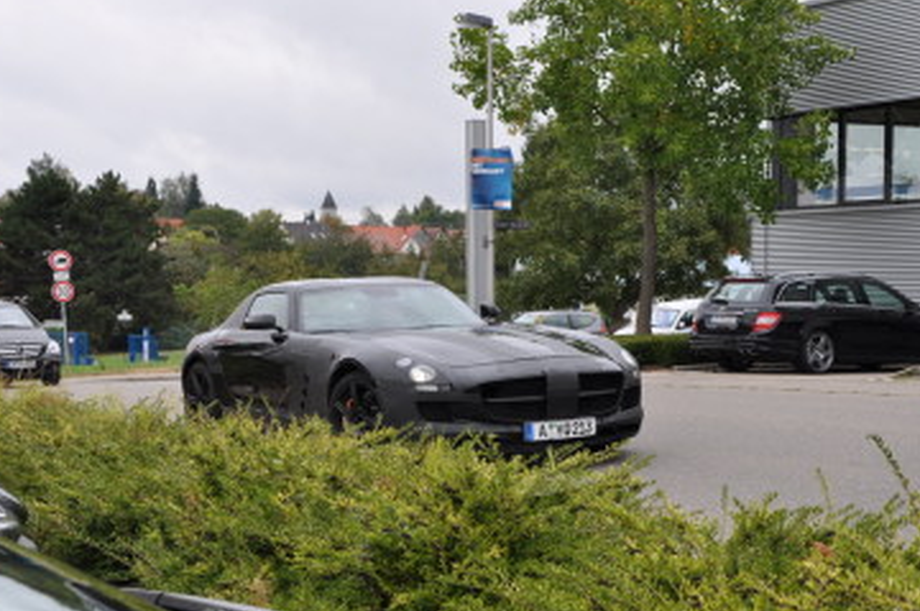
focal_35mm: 68
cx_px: 429
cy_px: 349
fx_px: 1735
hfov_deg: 29.7
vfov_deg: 19.9
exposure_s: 1/100
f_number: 10
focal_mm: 38
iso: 200
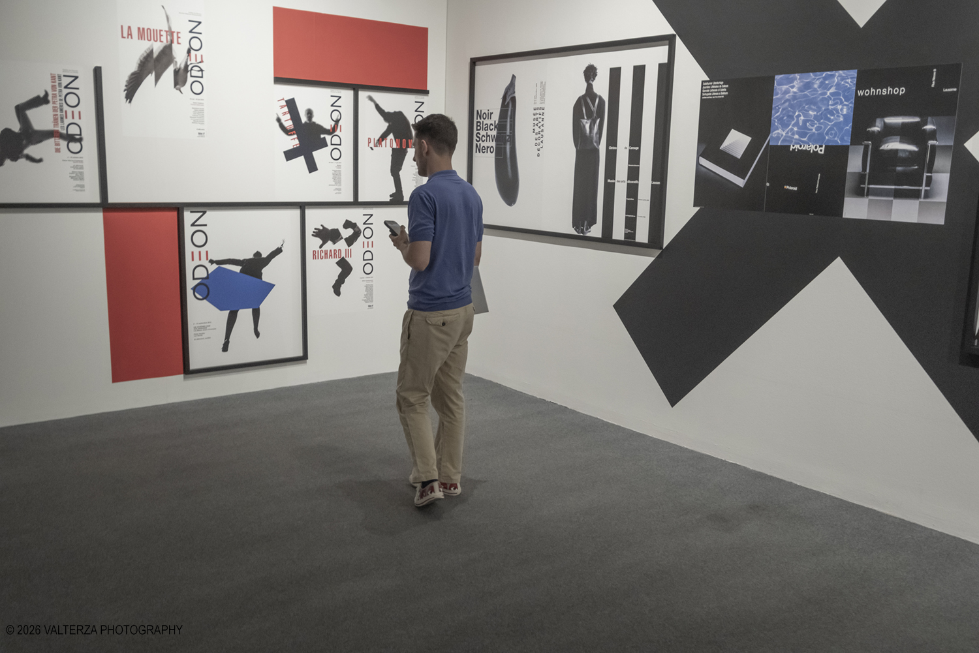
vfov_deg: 42.4
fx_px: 843
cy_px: 326
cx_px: 490
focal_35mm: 31
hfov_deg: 60.3
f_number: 5
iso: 3200
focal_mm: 20.9
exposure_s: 1/125
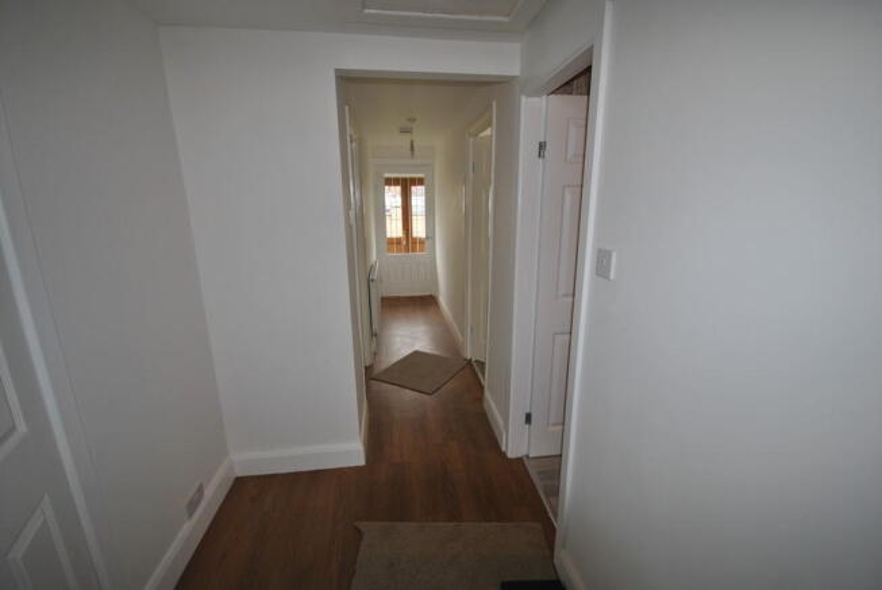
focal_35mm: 15
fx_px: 368
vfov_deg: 77.5
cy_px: 295
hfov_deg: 100.3
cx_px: 441
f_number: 4
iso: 200
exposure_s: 1/60
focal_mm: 10
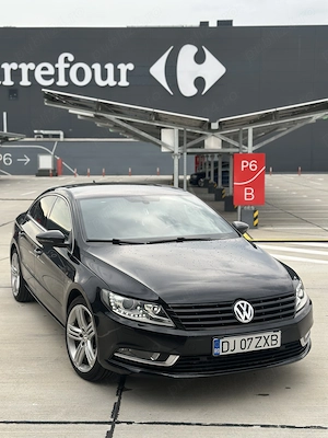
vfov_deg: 39.7
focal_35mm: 48
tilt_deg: -6.3
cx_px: 164
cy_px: 219
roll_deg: -0.2
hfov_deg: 30.3
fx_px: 606
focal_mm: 6.86
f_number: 1.78
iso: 80
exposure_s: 1/646
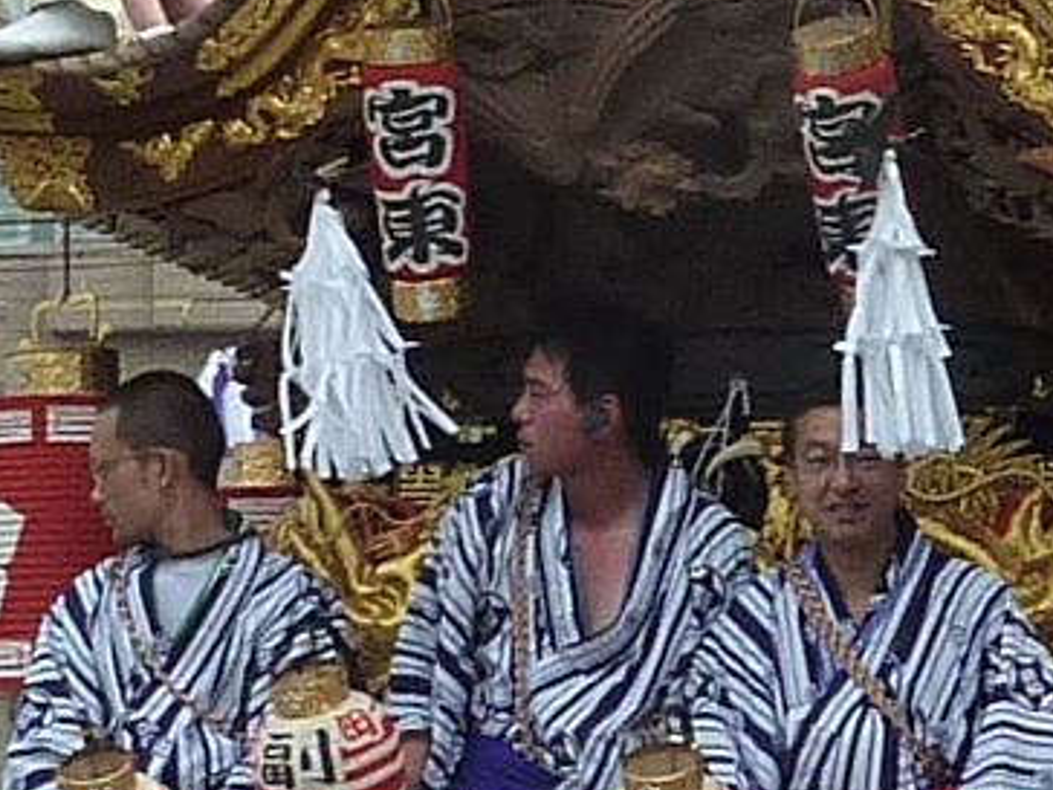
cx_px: 457
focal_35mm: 197
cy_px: 324
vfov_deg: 7.5
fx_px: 5993
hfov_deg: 10.0
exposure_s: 1/250
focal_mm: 4.1
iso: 125
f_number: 4
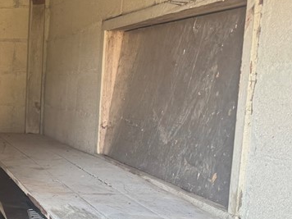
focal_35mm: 69
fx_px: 582
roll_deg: -0.8
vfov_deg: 21.2
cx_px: -105
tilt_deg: -8.3
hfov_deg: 24.1
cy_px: 153
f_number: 1.78
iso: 160
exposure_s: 1/121
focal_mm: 6.76
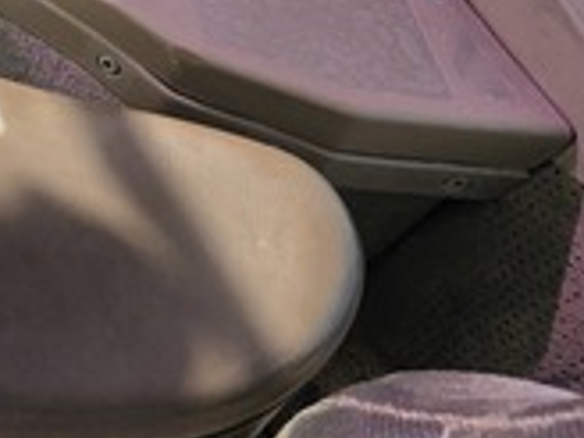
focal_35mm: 77
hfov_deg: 21.7
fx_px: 1299
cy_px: -203
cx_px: -262
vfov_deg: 17.4
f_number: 1.7
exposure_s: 1/359
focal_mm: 6.3
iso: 32
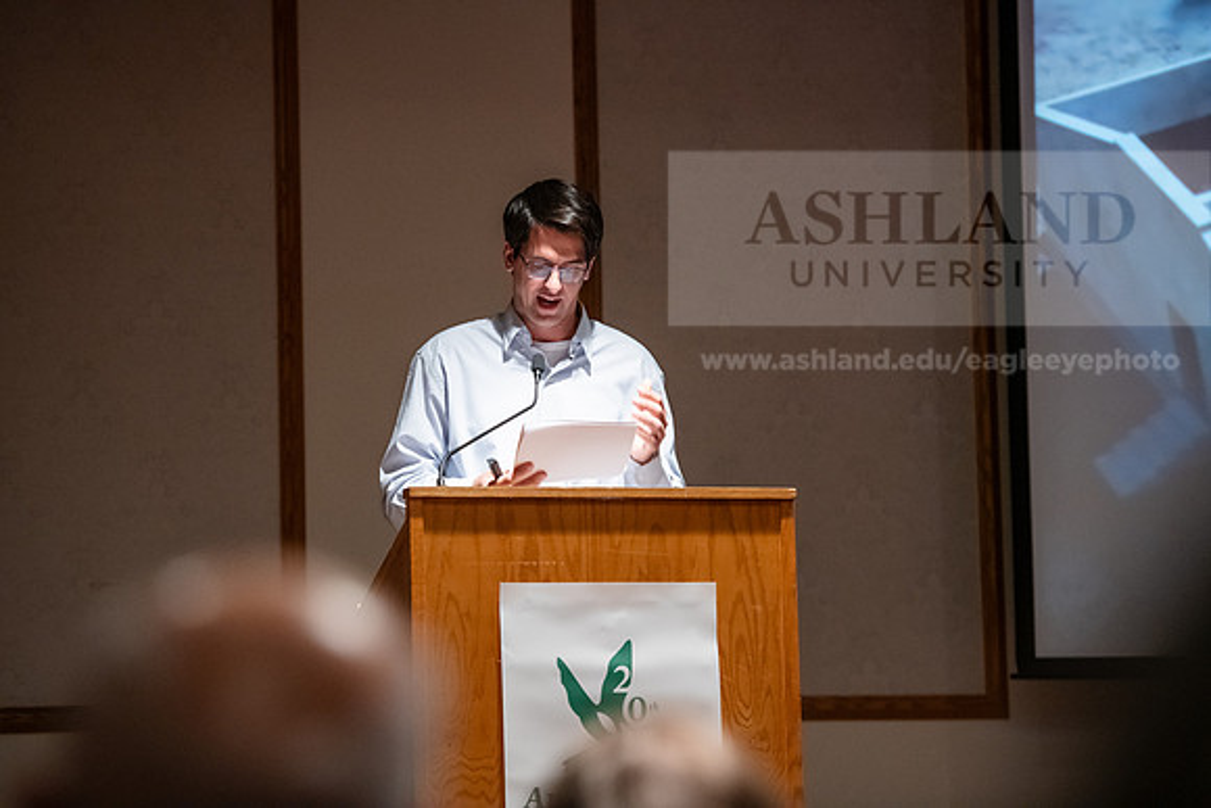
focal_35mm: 135
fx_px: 4542
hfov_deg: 15.2
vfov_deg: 10.2
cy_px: 404
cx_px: 606
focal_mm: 135
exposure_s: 1/200
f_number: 3.2
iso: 4000
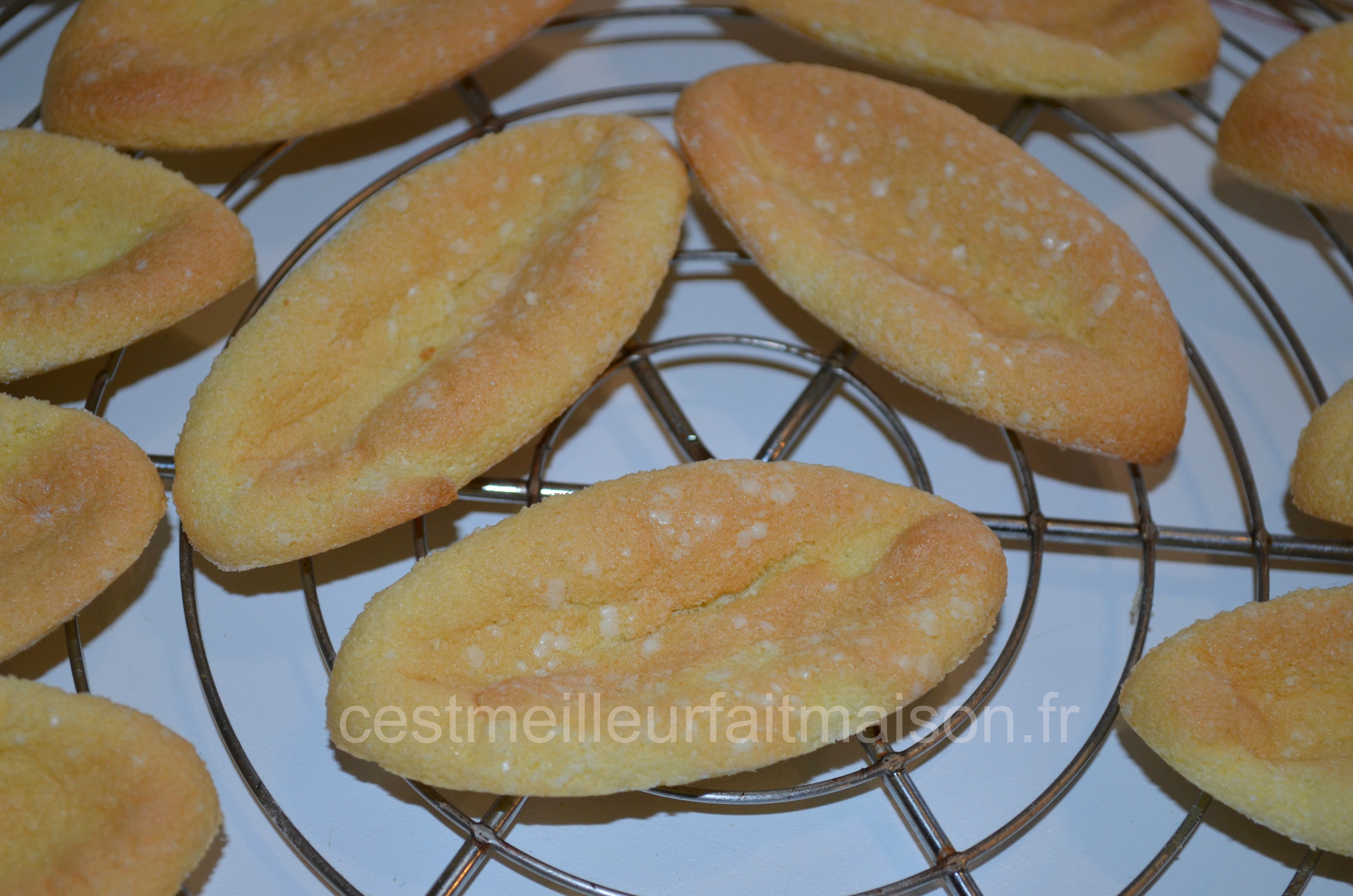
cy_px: 448
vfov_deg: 20.5
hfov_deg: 30.6
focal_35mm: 66
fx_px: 2475
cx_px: 676
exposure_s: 1/60
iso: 640
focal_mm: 44
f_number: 5.3
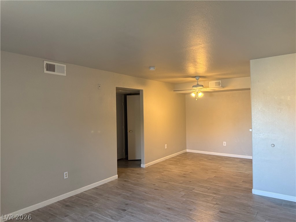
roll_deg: +0.0
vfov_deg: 56.8
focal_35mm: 24
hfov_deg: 71.6
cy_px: 111
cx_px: 148
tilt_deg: +3.1
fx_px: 205
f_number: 1.78
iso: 250
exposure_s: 1/120
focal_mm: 6.76
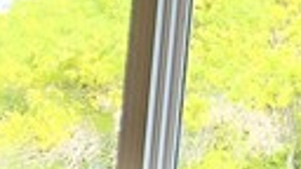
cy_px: 432
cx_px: -369
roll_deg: -1.6
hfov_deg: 8.8
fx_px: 1804
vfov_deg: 5.2
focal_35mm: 226
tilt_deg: -11.6
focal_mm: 5.7
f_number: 1.5
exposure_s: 1/164
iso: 50
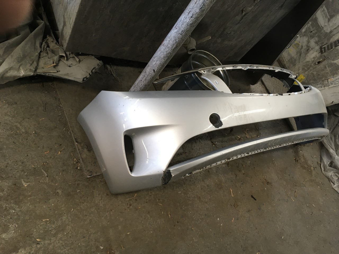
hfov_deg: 61.7
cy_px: 127
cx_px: 170
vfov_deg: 48.2
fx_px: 284
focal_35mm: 29
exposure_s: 1/30
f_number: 2.2
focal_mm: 4.15
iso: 64
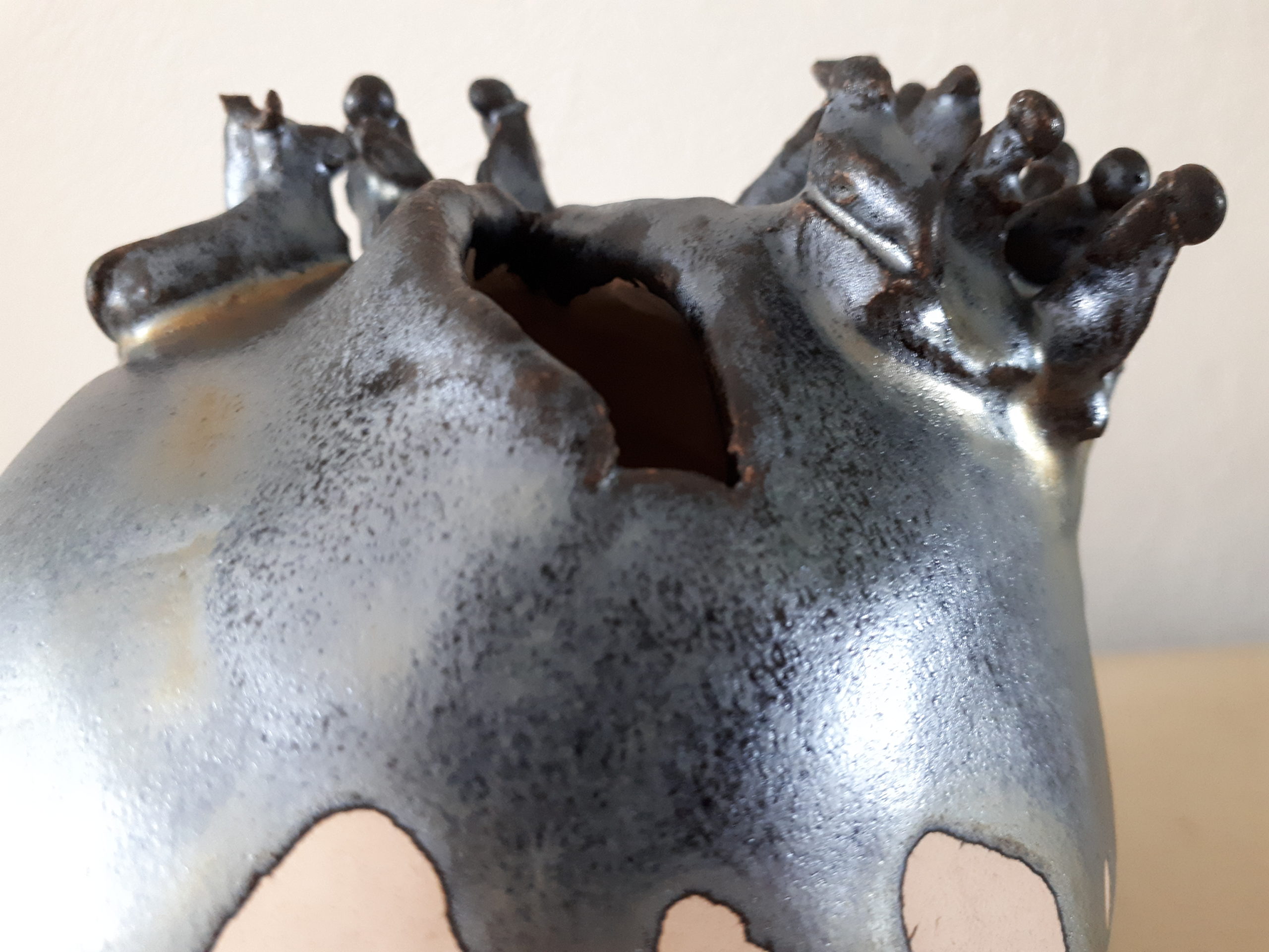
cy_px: 476
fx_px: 990
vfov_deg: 51.4
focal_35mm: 27
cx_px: 634
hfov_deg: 65.3
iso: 400
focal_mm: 3.6
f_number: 1.9
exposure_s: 1/17
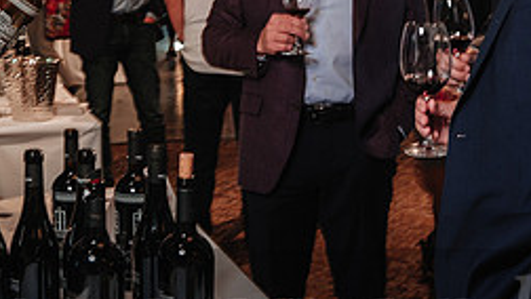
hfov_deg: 29.2
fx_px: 1014
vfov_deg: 16.7
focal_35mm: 72
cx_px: 203
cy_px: 60
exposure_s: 1/13
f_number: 8
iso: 800
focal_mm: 18.2
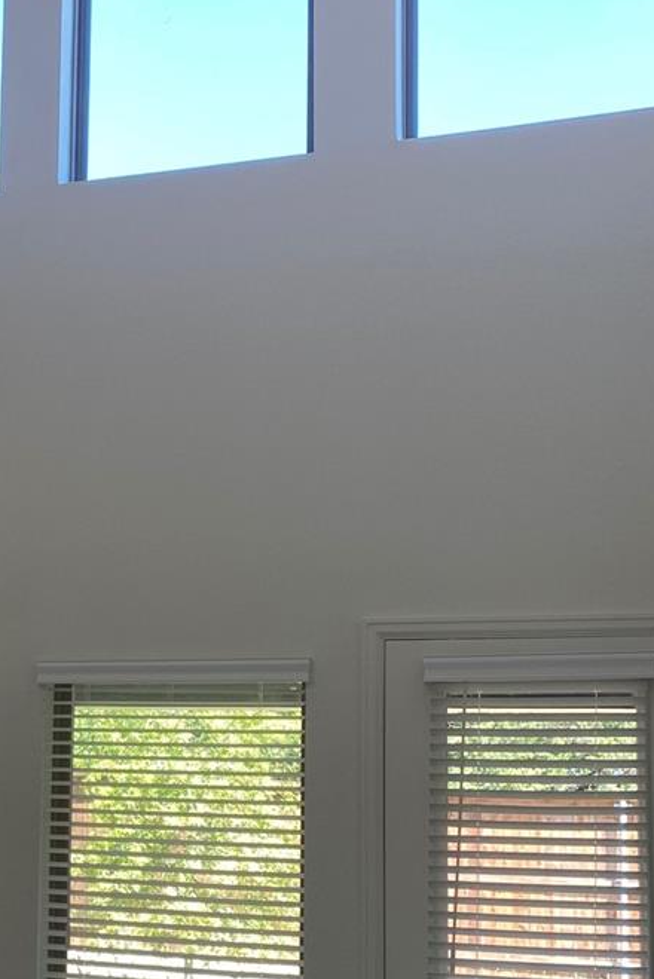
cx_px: -123
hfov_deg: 20.3
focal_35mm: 63
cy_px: 673
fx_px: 1715
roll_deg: -2.3
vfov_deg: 31.6
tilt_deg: +6.5
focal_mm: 4.25
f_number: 1.8
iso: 32
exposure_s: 1/137
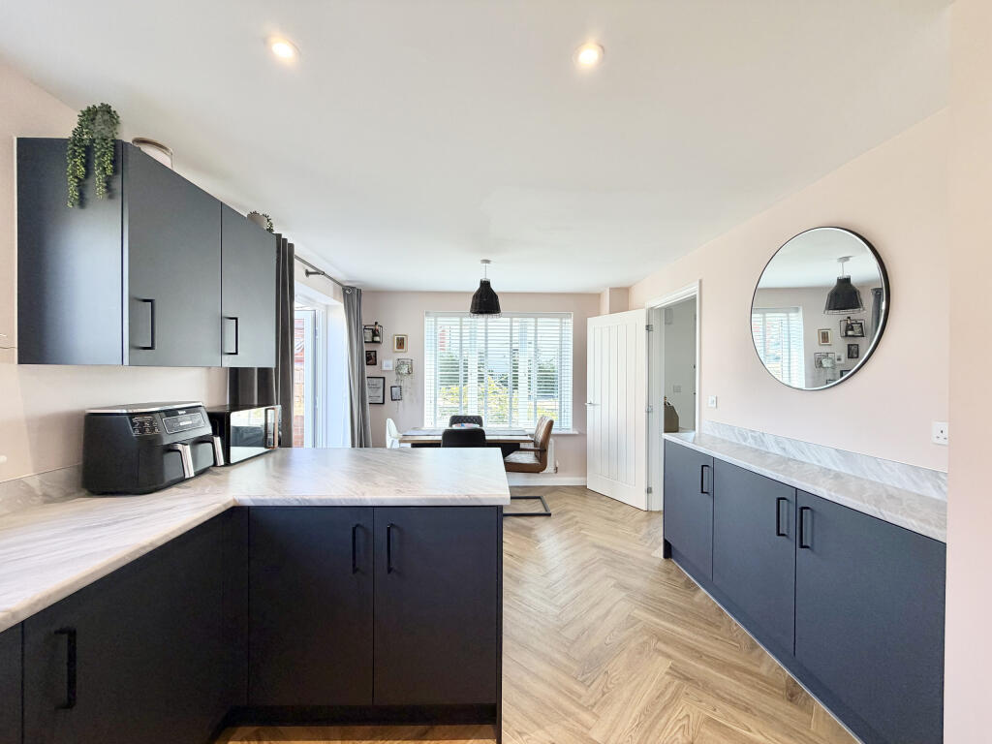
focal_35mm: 14
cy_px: 372
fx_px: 401
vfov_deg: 85.7
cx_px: 496
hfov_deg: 102.1
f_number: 2.2
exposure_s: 1/100
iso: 64
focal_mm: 2.22
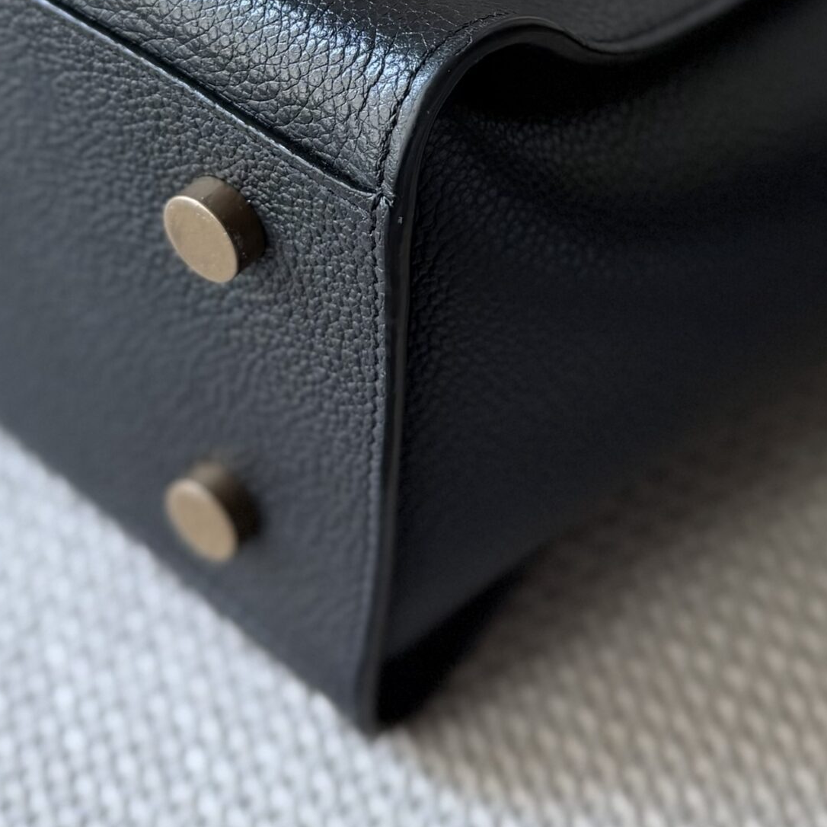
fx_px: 1351
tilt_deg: -47.9
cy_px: -133
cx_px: 416
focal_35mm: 50
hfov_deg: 34.0
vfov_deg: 29.8
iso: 200
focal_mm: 6.76
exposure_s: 1/92
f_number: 1.78
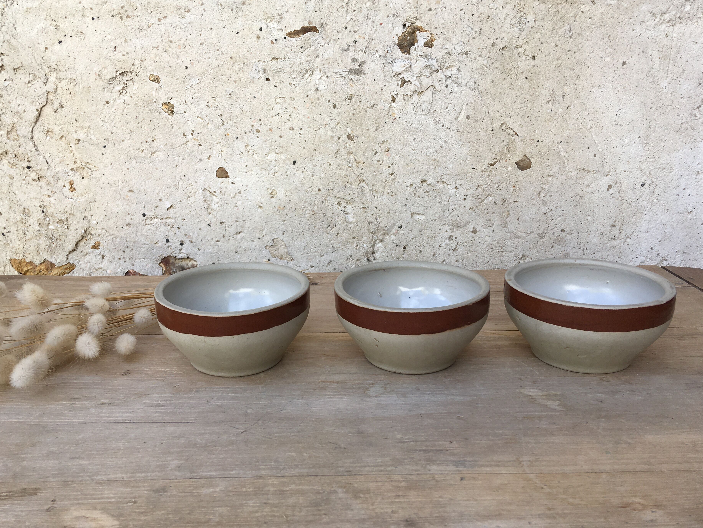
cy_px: 258
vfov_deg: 44.2
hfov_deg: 56.8
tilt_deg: -14.7
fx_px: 650
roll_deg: +1.4
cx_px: 326
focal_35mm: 32
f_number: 2.2
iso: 25
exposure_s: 1/373
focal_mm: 4.15
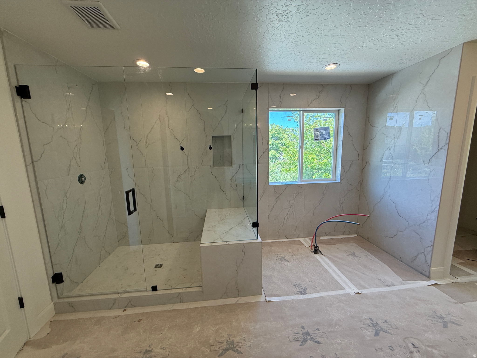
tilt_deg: -8.5
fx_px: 193
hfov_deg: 102.1
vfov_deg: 85.7
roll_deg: +1.6
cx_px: 238
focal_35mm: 14
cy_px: 179
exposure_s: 1/120
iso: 80
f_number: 2.2
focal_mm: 2.22
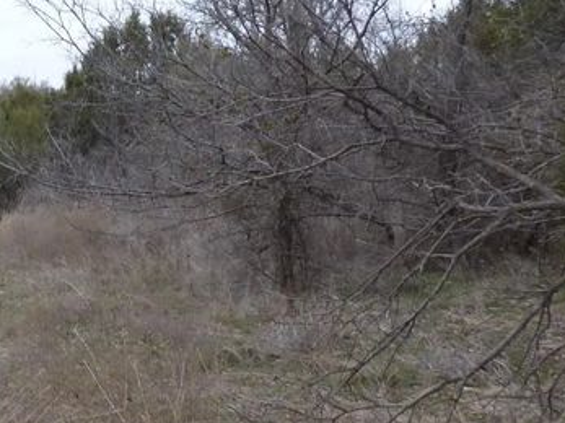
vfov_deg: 24.4
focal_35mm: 59
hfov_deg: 30.6
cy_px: 335
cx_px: 13
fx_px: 963
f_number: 2.8
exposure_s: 1/80
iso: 100
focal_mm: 3.58
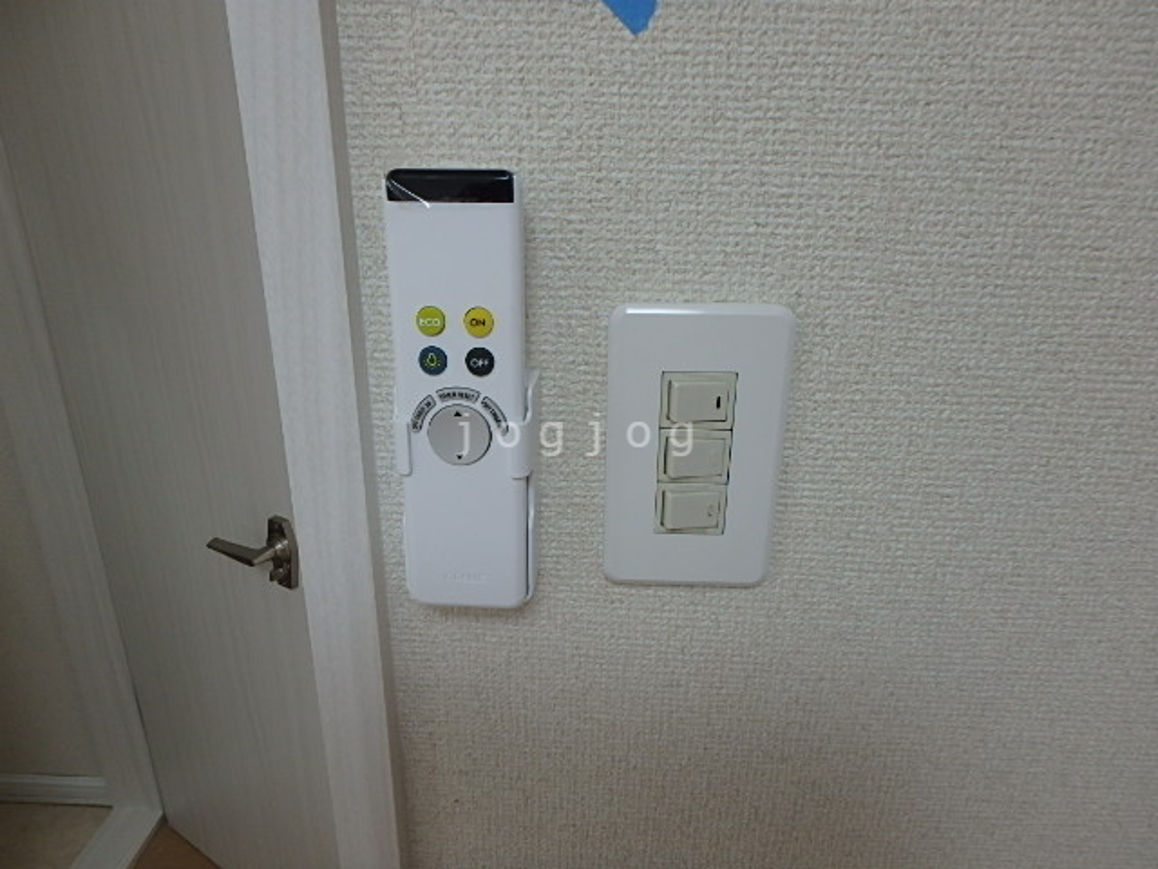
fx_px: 703
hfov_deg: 79.0
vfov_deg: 63.4
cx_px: 579
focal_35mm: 21
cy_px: 434
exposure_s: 1/60
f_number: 3.5
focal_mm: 3.7
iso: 160
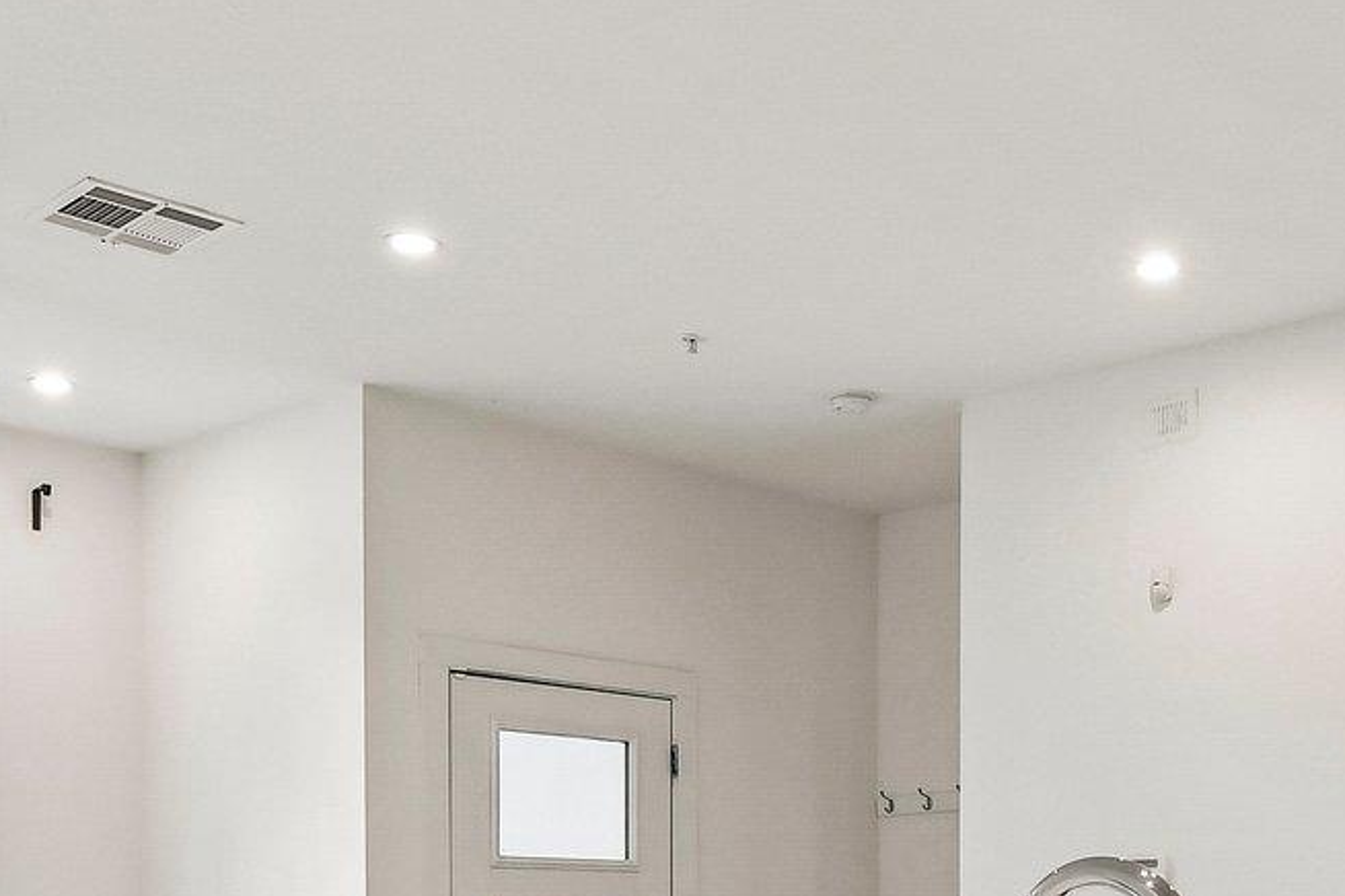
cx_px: 1030
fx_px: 1756
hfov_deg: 40.6
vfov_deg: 27.5
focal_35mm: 47
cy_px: 817
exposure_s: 1/20
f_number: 8
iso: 400
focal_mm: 10
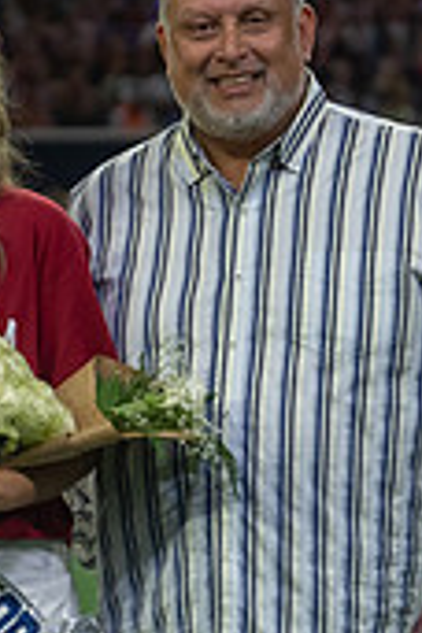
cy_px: 508
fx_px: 5714
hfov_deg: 4.2
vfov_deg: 6.3
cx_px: -28
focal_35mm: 325
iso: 1000
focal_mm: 70
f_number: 2.8
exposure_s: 1/320
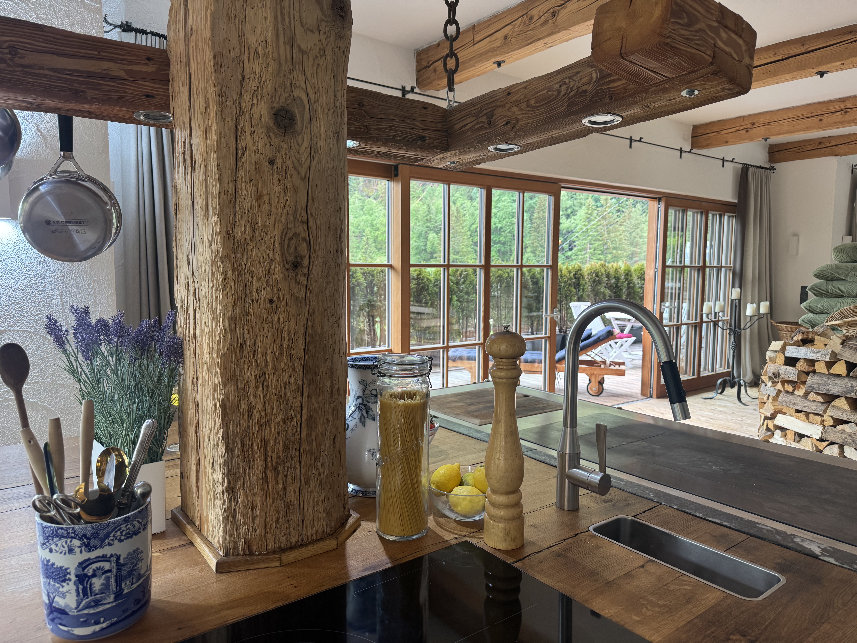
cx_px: 428
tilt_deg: -5.9
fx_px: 594
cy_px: 322
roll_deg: -1.5
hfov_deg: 71.6
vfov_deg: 56.8
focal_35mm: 24
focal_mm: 6.76
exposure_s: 1/100
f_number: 1.78
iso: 125
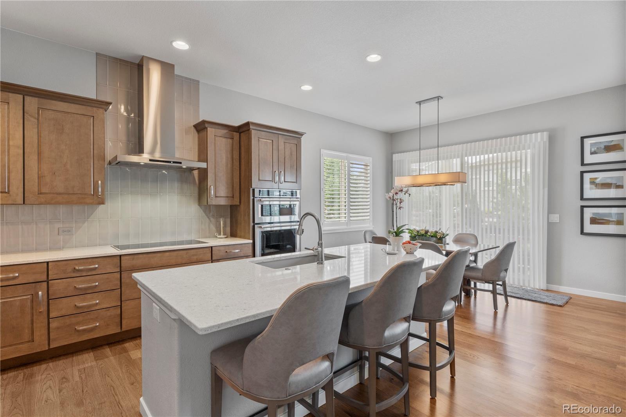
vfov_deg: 69.6
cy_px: 208
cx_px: 313
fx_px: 300
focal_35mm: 17
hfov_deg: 92.5
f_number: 8
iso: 160
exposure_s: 1/5
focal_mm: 11.5
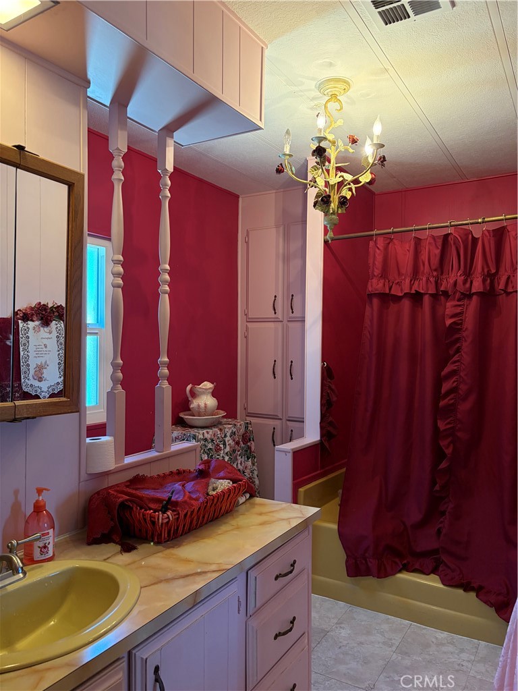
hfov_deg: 53.1
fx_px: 519
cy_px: 346
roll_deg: -0.3
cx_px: 259
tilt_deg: -0.5
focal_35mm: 26
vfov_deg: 67.3
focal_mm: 5.96
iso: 200
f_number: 1.6
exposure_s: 1/60
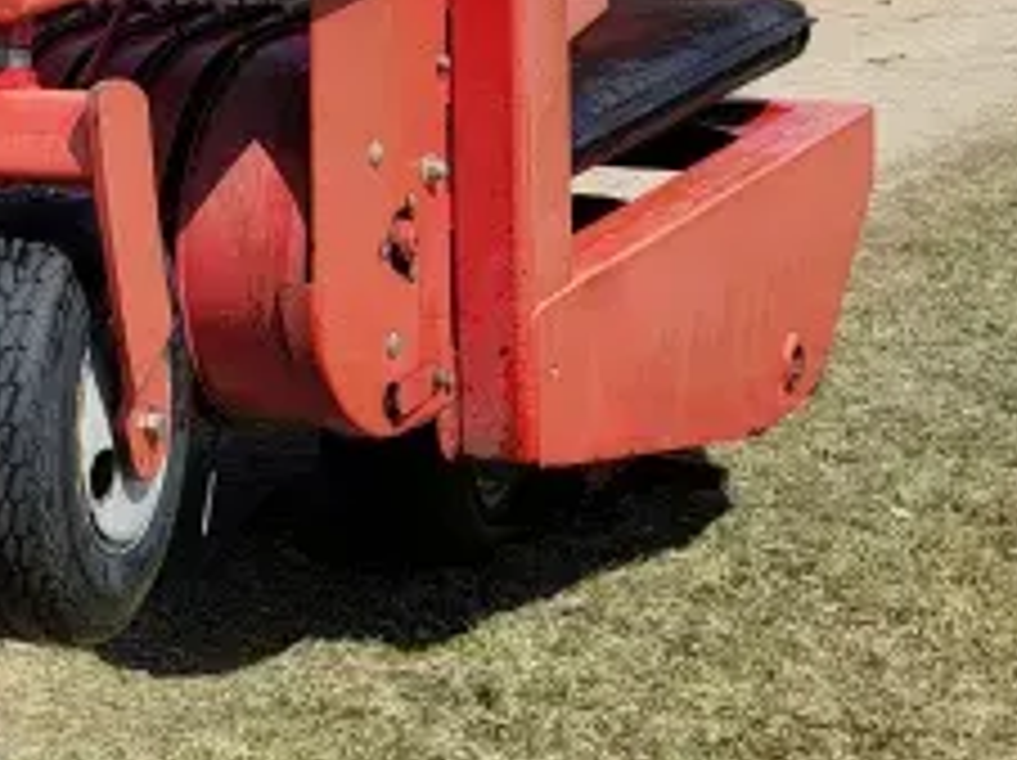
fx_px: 2994
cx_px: -1094
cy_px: 94
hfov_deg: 15.1
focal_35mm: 102
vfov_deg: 14.4
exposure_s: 1/955
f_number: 1.8
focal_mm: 6.7
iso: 16
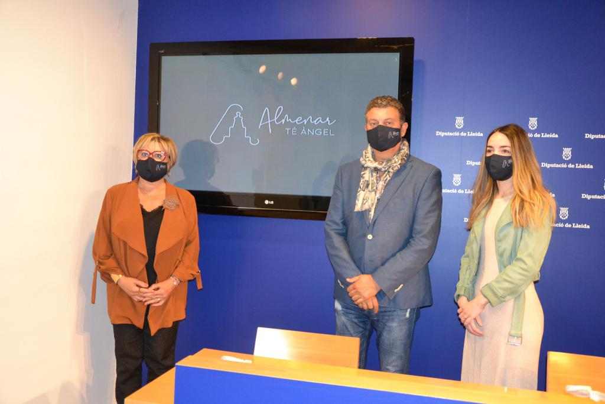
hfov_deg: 53.1
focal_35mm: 36
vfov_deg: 36.9
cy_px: 202
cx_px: 302
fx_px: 605
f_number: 3.8
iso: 2500
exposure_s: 1/60
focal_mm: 24
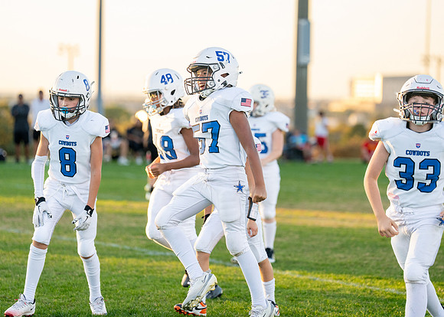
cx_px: 224
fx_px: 2250
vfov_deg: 8.1
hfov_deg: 11.3
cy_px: 144
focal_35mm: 178
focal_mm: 152
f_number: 2.8
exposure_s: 1/1600
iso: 1000
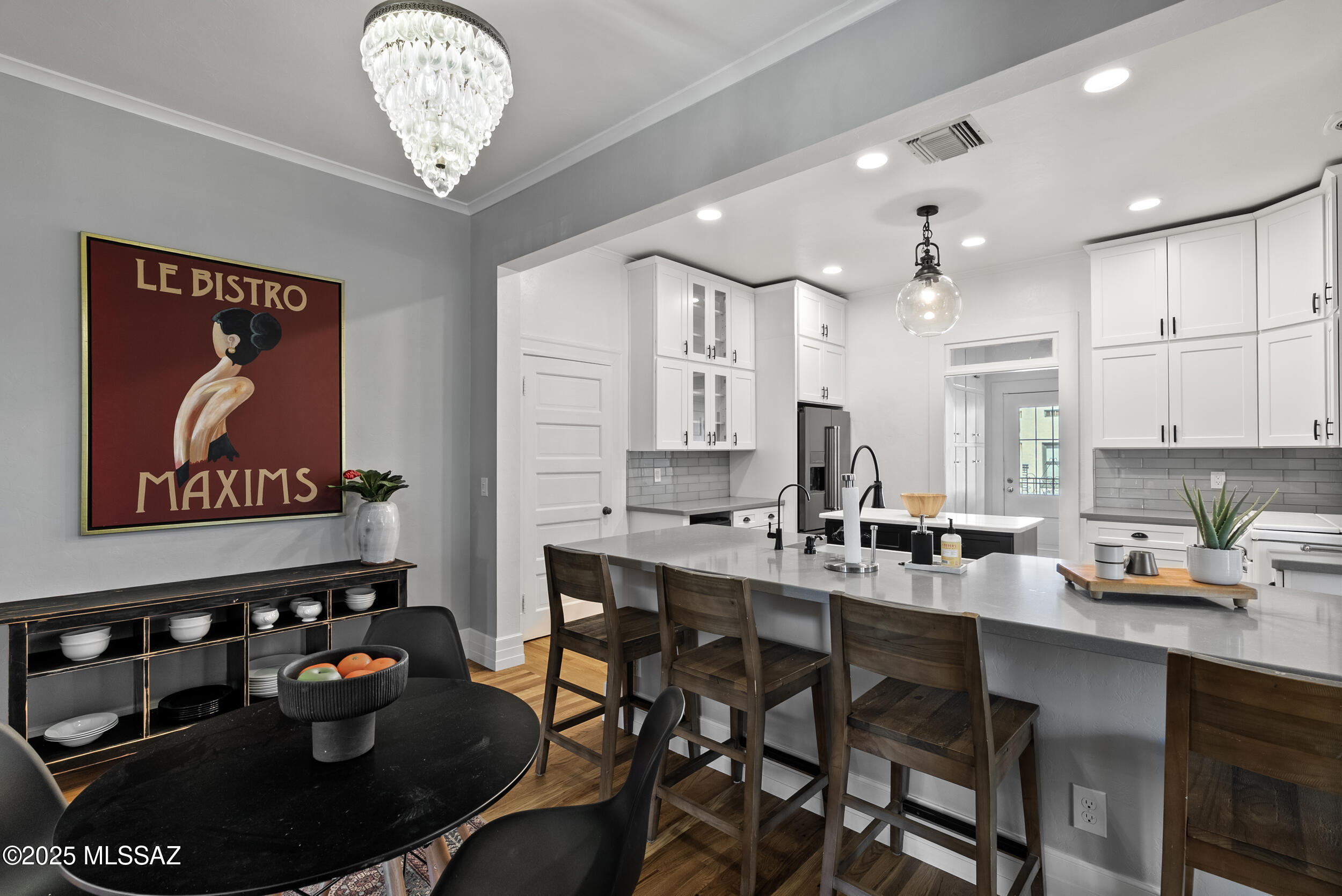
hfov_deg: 96.7
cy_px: 448
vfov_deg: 73.8
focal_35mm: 16
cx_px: 671
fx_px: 597
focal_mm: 16
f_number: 8
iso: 200
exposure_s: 2
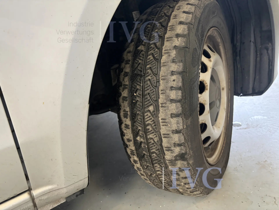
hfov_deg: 67.3
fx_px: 210
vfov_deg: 53.1
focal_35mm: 26
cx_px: 140
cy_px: 105
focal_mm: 5.96
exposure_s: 1/60
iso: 320
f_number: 1.6
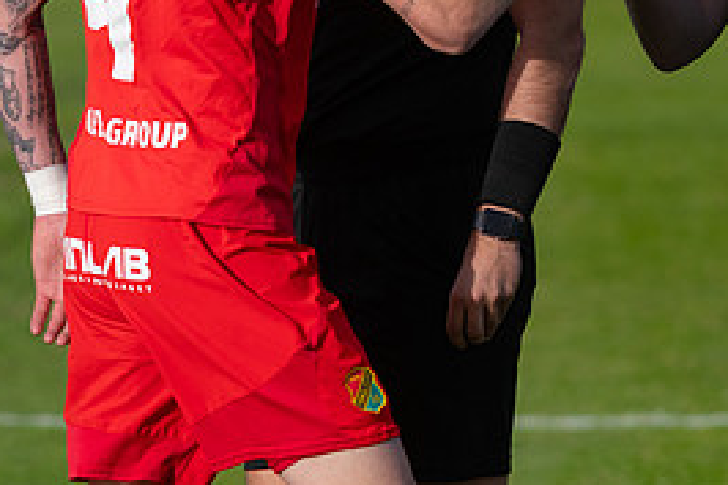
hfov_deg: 2.1
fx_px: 19865
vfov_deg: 1.4
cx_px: 342
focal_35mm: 983
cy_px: -1
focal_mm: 300
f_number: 4
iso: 200
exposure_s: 1/1250
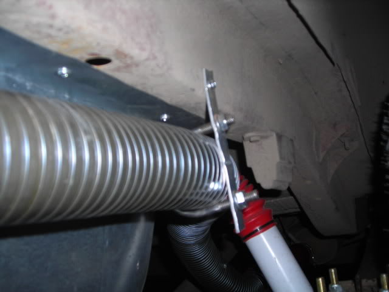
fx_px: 427
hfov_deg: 49.0
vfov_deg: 37.7
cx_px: 194
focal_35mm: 38
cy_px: 146
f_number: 3.2
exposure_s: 1/60.1
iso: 50
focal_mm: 6.3
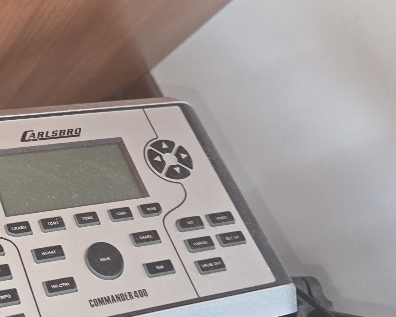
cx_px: 6
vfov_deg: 28.1
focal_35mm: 54
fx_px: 633
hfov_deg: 32.2
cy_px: 174
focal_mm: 5.4
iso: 640
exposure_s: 1/25
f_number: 1.8
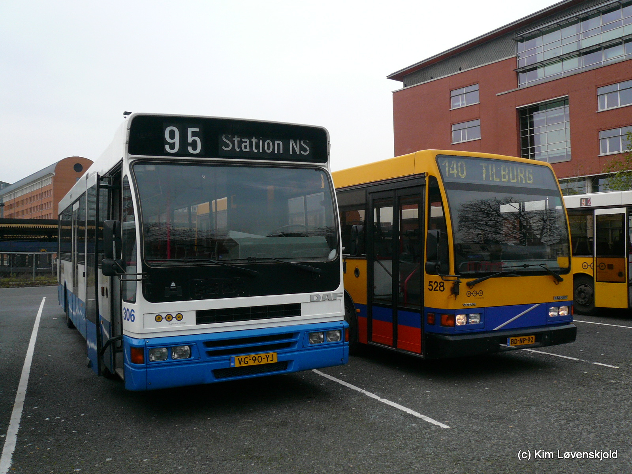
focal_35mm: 31
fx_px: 566
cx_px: 316
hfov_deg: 58.4
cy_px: 237
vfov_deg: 45.4
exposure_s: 1/320
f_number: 2.8
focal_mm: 4.6
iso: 100
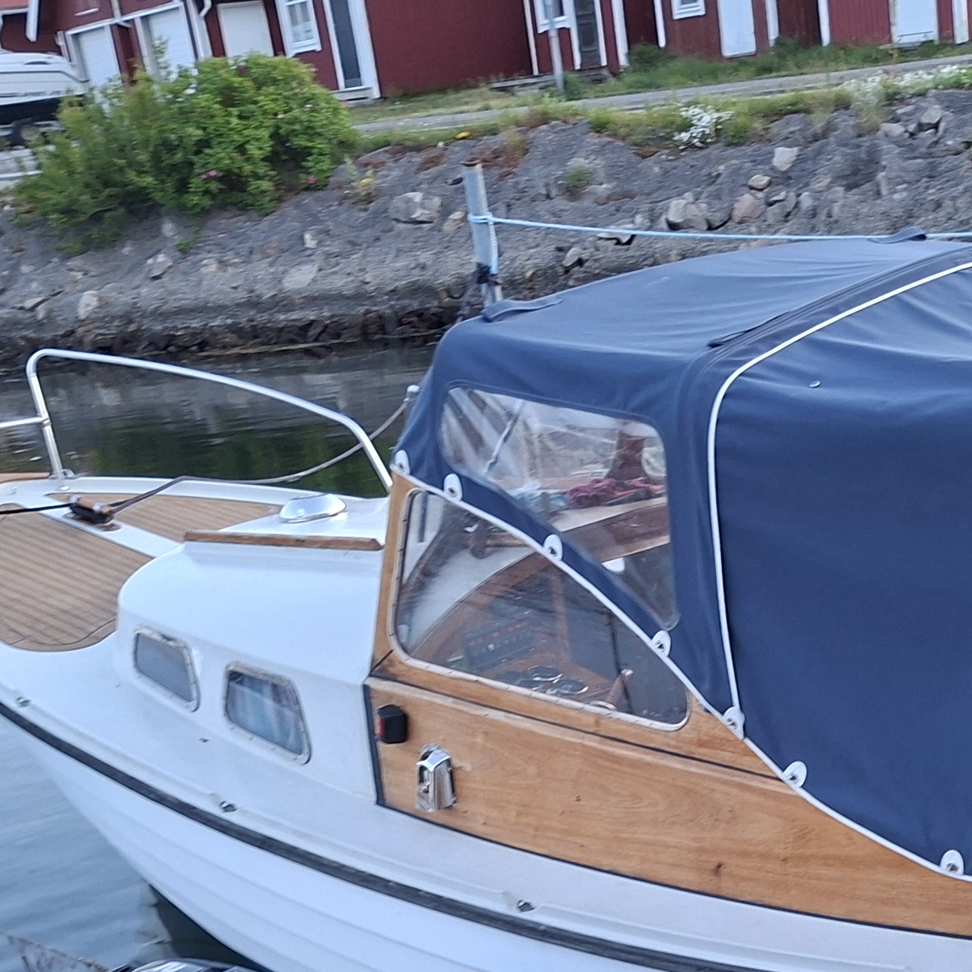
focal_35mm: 63
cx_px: 710
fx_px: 2001
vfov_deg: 25.2
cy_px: 1090
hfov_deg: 27.0
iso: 250
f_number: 1.8
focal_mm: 5.54
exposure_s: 1/33
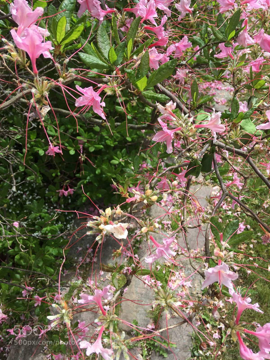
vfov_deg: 61.7
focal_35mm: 29
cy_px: 180
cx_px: 135
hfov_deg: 48.2
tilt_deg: -49.5
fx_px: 302
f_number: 2.2
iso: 25
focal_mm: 4.15
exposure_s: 1/855
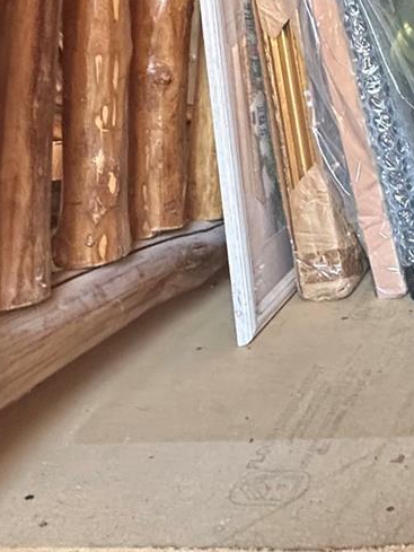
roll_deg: -1.9
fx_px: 701
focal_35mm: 44
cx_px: 517
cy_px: -7
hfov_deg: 28.1
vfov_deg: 38.0
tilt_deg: +3.1
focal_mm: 2.22
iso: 500
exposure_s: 1/60
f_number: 2.2
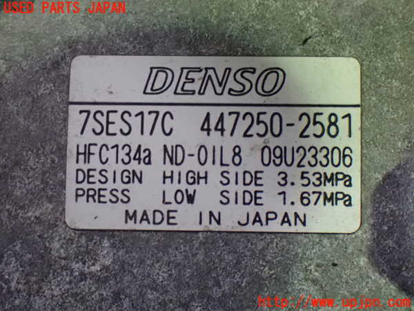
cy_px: 156
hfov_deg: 25.3
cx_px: 207
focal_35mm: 77
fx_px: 921
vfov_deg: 19.1
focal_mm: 13.65
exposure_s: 1/50
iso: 1600
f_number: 4.1
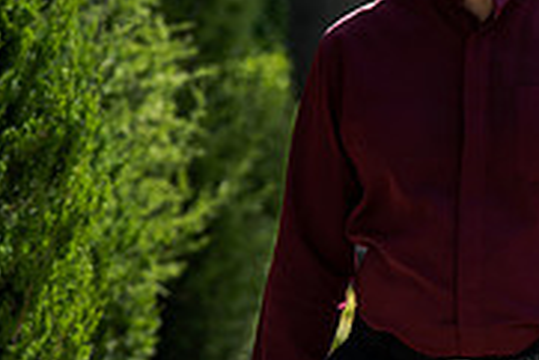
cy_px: 115
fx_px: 3701
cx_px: 563
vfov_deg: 5.6
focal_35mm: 247
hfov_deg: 8.3
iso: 125
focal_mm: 77
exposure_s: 1/500
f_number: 3.5
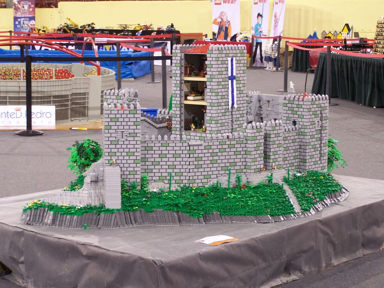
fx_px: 832
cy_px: 144
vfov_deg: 19.6
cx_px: 192
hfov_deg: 26.0
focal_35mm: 75
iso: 80
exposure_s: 1/4
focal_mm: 12.4
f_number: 3.2
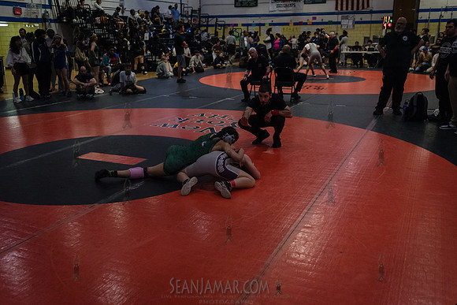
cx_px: 228
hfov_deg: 54.4
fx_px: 444
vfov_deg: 37.9
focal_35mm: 35
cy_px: 152
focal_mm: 35
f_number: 3.2
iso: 5000
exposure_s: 1/1000
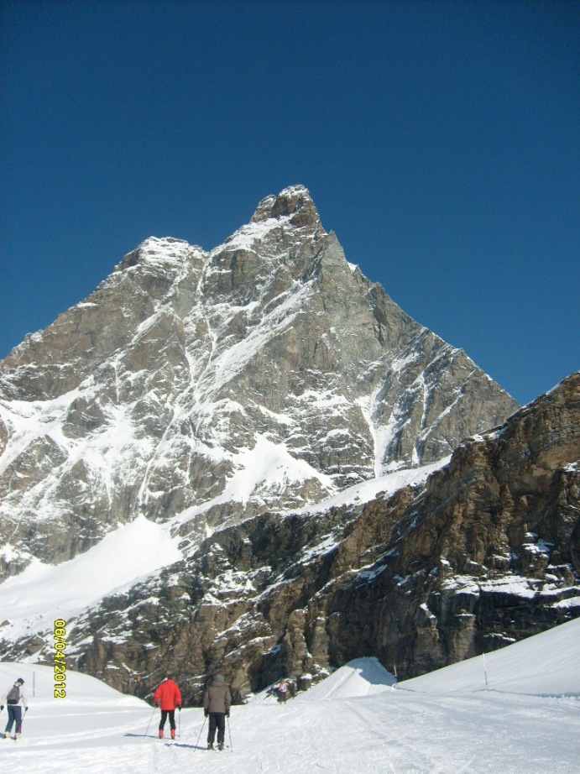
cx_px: 290
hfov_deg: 40.7
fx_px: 782
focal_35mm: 35
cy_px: 387
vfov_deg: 52.6
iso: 80
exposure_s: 1/750
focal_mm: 5.8
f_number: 7.1
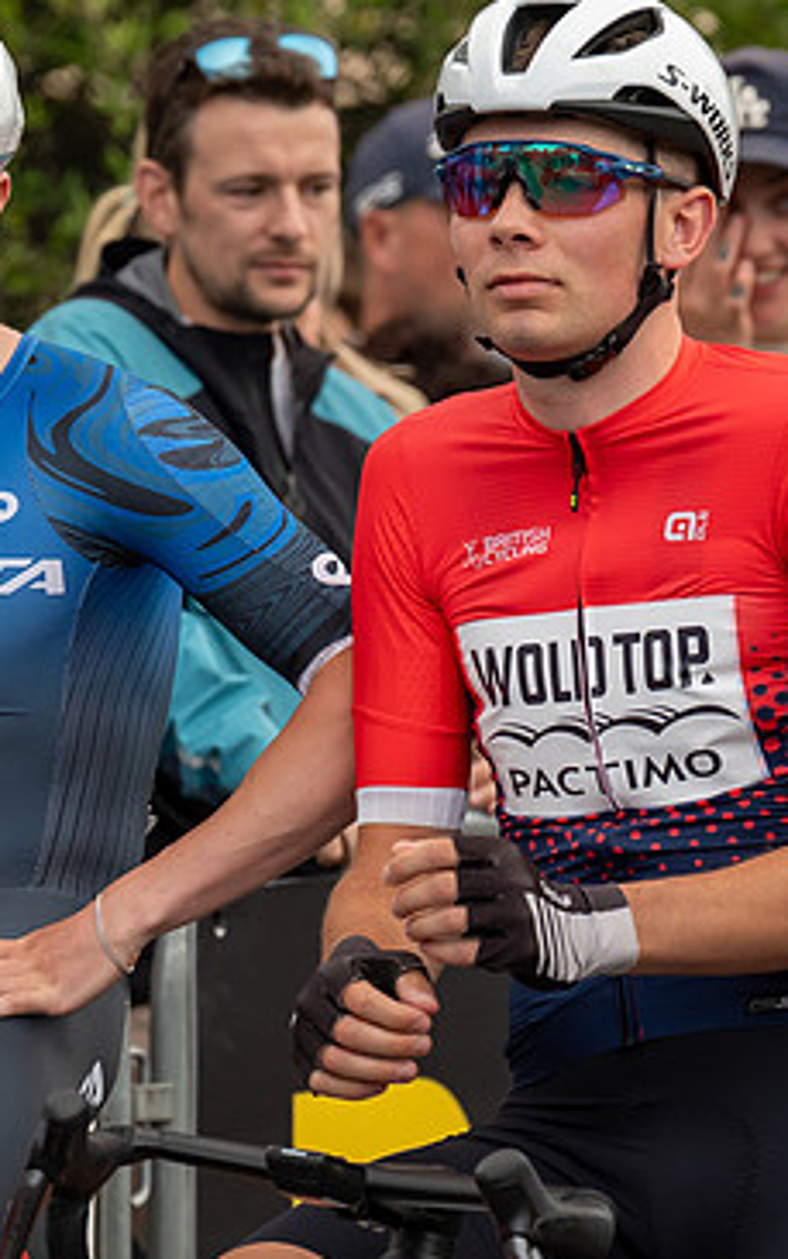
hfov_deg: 4.1
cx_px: -103
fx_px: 11021
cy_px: 631
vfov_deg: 6.5
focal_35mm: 321
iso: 1000
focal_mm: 119
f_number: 3.5
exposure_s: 1/800
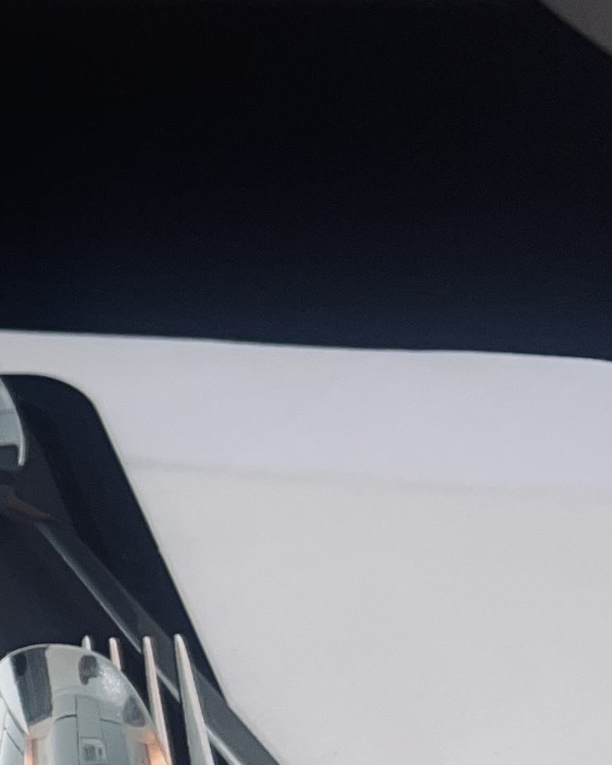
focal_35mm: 109
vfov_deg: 16.9
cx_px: -903
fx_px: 2468
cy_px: 901
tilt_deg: -47.8
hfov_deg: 11.4
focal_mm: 5.7
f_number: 1.5
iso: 40
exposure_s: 1/39
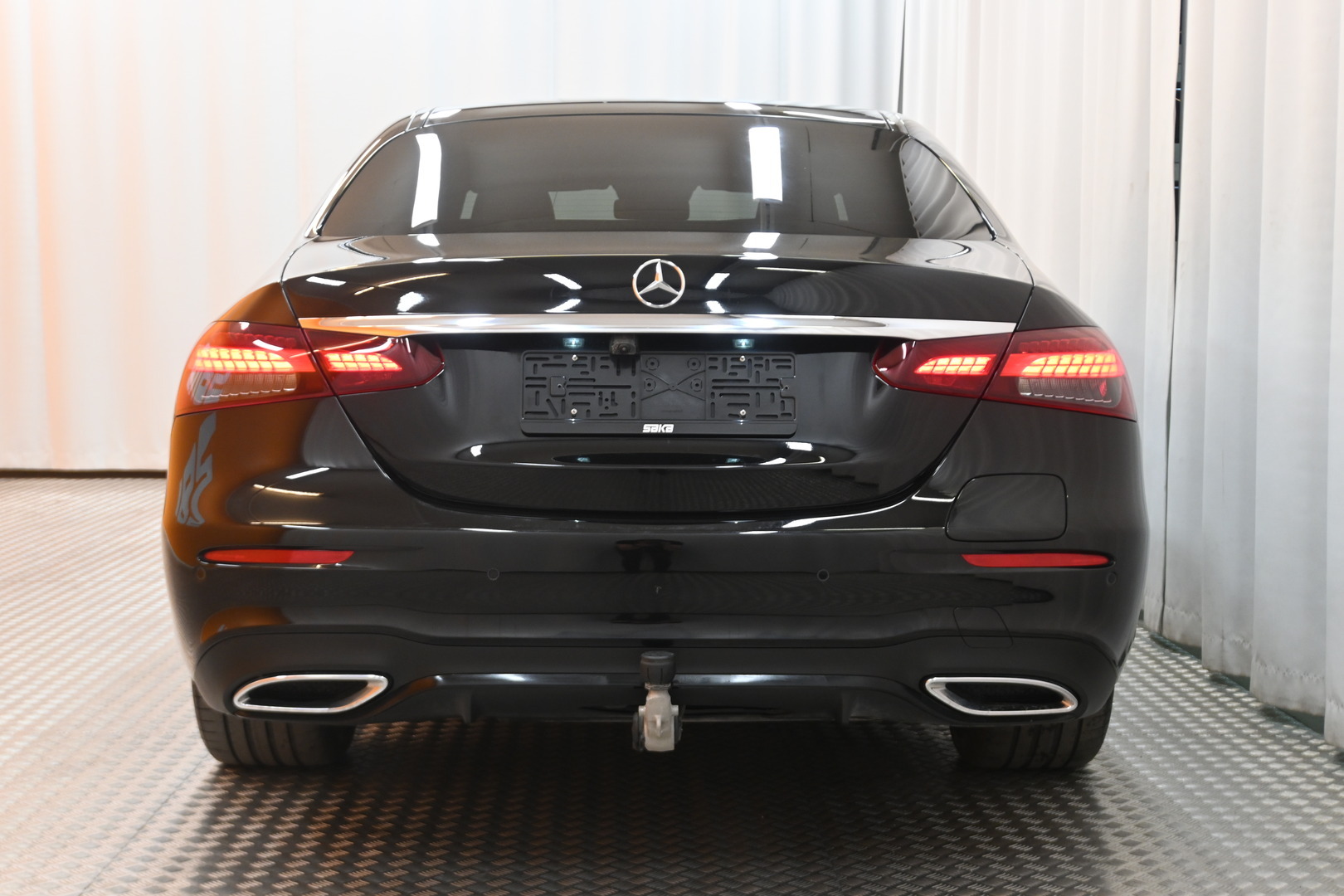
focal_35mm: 46
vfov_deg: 29.4
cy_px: 448
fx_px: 1708
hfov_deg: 43.0
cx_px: 672
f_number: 4.8
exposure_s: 1/50
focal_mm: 30.5
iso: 800
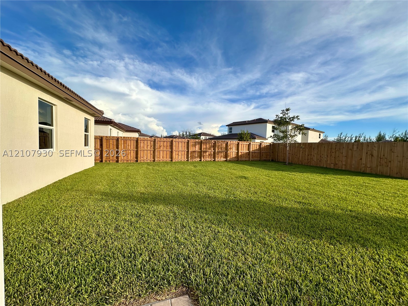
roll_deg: +0.7
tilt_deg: -0.1
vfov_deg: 85.7
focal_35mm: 14
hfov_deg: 102.1
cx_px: 204
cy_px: 153
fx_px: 165
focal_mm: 2.22
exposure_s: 1/1795
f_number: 2.2
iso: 50
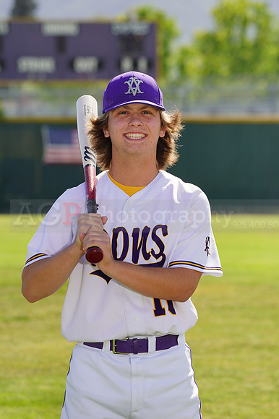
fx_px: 2735
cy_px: 210
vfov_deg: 8.8
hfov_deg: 5.8
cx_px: 140
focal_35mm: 235
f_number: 8
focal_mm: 235
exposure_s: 1/250
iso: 100
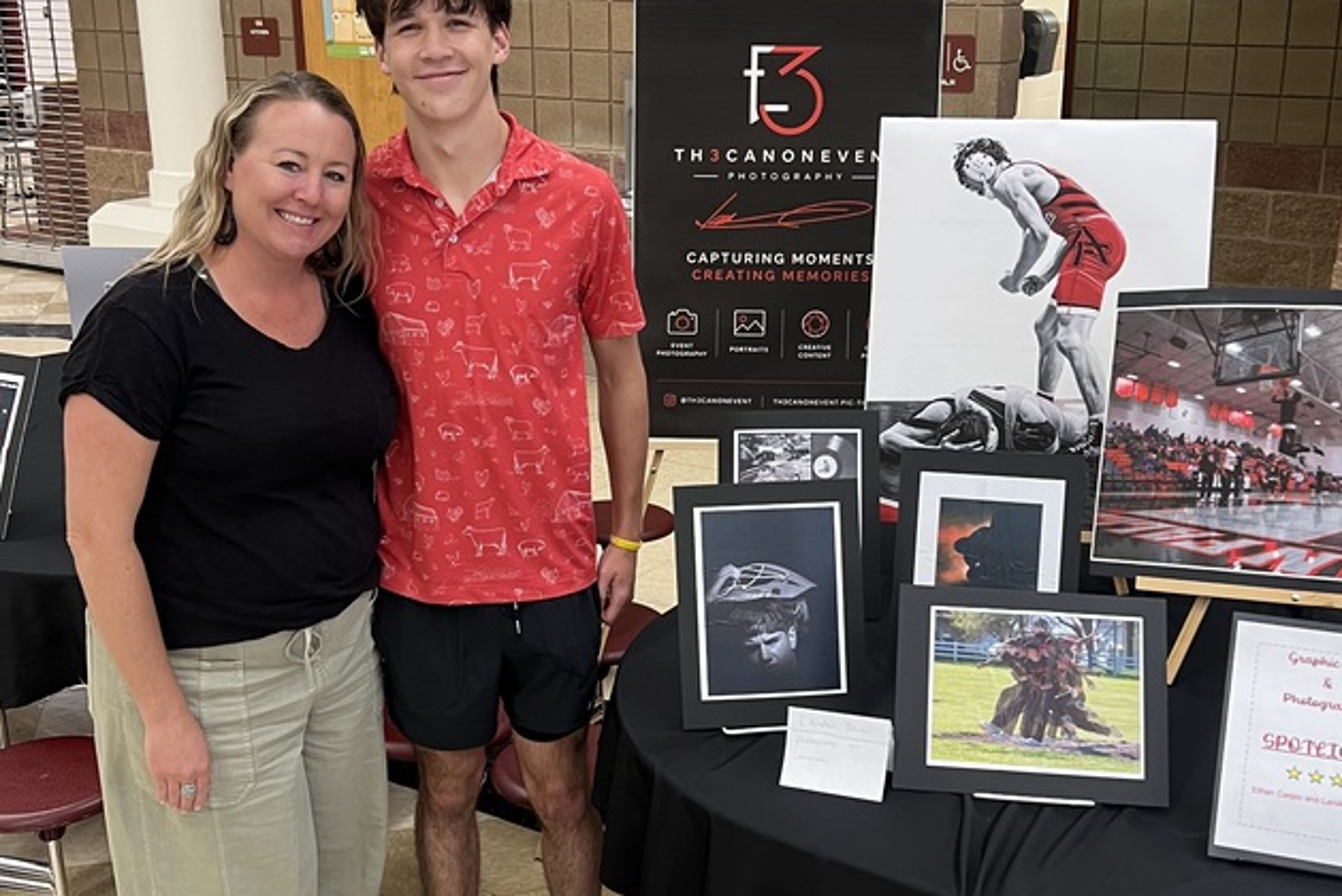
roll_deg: +0.2
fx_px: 1641
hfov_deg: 44.5
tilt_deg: -17.3
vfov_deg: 30.5
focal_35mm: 44
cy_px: 457
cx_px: 678
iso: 125
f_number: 1.5
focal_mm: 5.7
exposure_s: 1/60
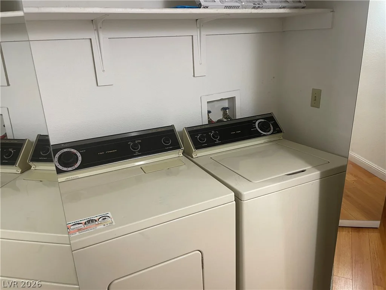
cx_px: 193
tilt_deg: -19.6
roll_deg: +2.6
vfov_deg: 53.1
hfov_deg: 67.3
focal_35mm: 26
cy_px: 145
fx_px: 290
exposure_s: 1/60
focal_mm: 4.2
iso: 100
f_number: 1.6
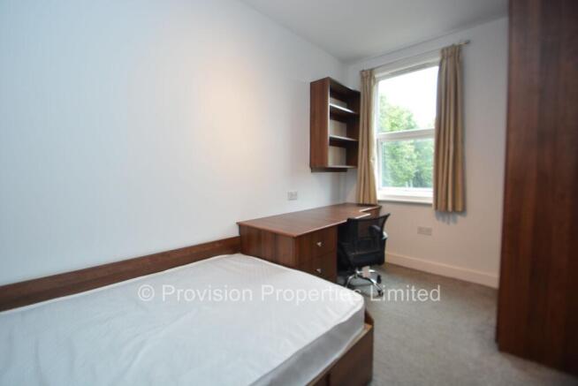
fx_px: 241
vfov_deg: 77.4
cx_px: 289
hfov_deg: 100.4
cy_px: 193
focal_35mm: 15
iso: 500
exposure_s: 1/60
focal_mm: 10
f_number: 4
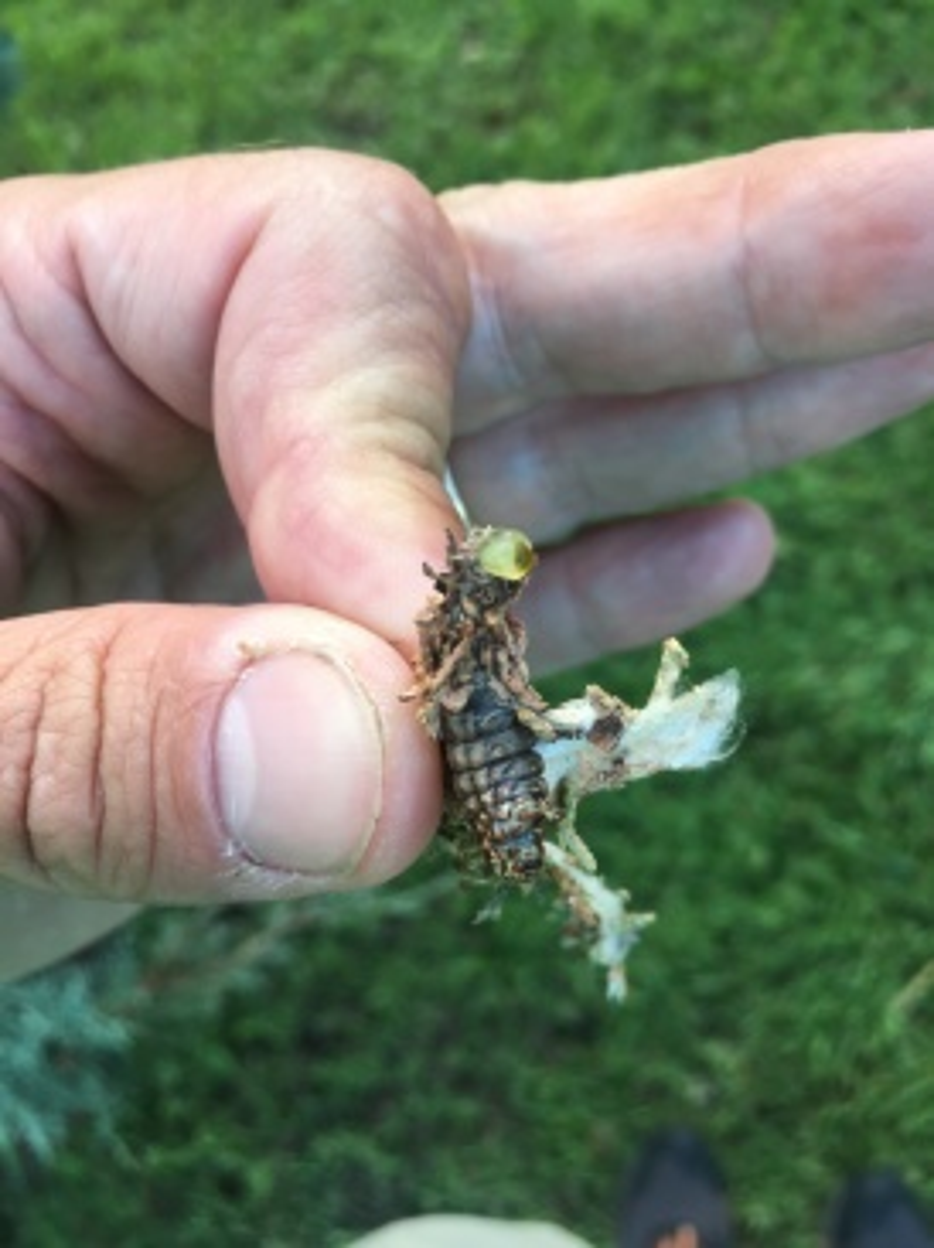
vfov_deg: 61.7
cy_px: 624
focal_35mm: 29
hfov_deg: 48.2
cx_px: 467
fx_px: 1045
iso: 32
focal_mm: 4.15
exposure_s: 1/120
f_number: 2.2
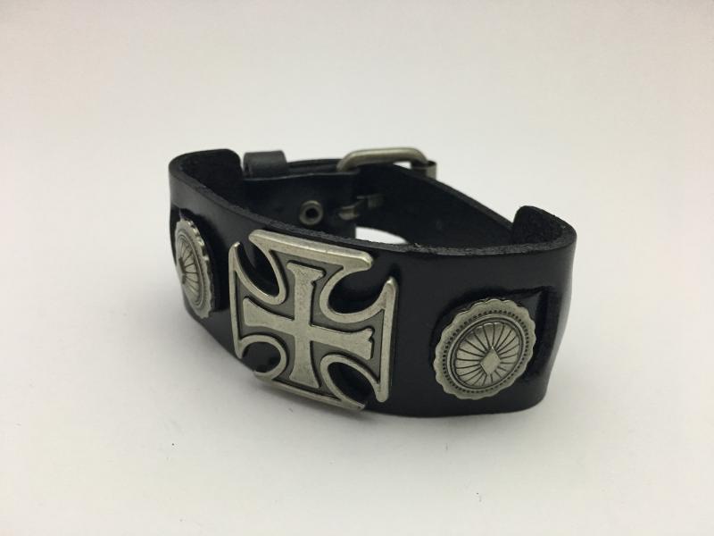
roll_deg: -2.7
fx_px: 598
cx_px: 357
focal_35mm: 29
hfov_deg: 61.7
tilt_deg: -27.3
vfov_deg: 48.2
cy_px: 268
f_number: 2.2
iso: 160
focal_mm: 4.15
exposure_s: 1/30
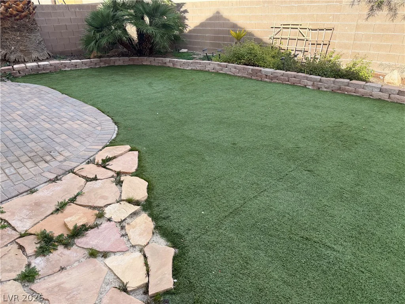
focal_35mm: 24
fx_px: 281
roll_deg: +1.6
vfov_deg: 56.8
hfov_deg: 71.6
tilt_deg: -26.5
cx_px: 202
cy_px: 152
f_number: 1.78
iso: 80
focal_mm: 6.76
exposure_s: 1/1156
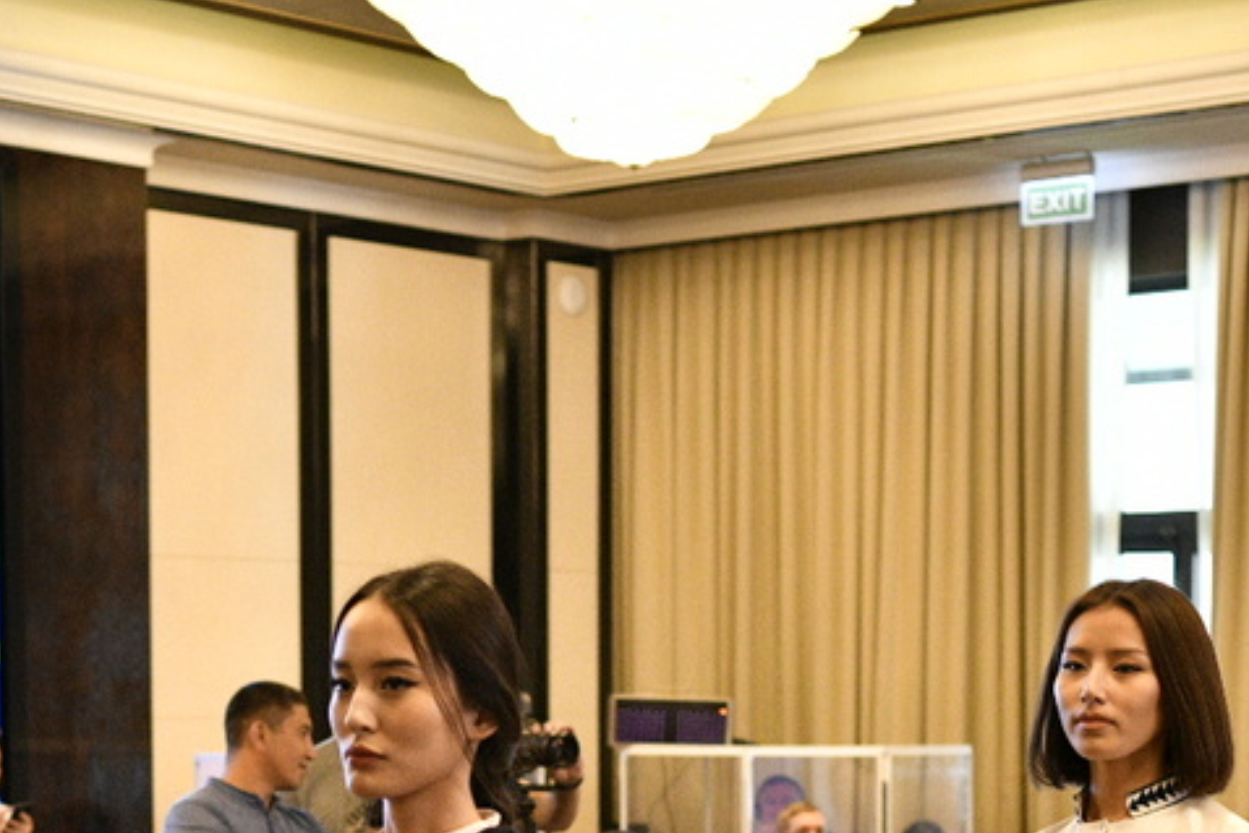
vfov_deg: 14.8
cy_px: 1026
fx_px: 3089
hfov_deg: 22.8
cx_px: 440
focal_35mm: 89
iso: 2000
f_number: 3.5
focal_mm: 35
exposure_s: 1/320
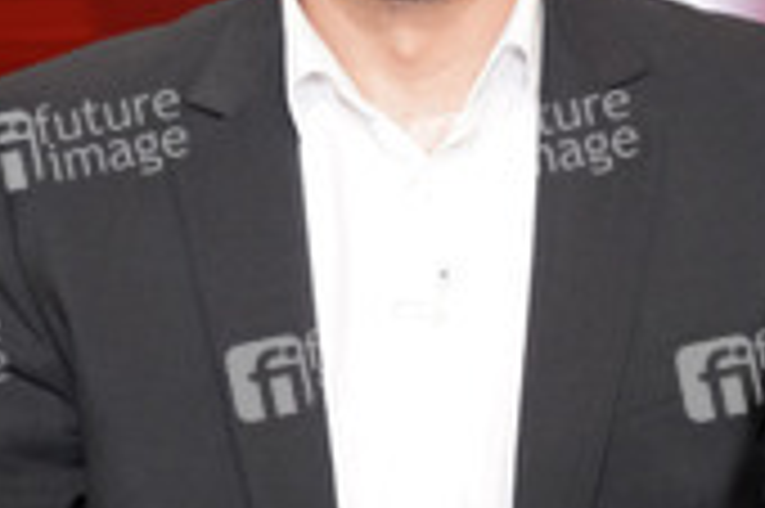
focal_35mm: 93
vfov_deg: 14.5
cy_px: 31
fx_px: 1974
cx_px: 403
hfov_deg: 21.9
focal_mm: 35
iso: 2000
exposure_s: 1/160
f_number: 5
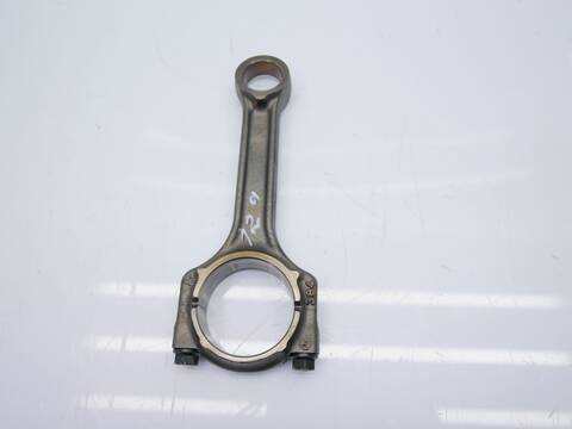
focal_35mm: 30
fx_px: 496
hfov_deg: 60.0
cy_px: 214
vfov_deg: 46.8
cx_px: 286
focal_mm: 15
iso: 200
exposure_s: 1/125
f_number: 4
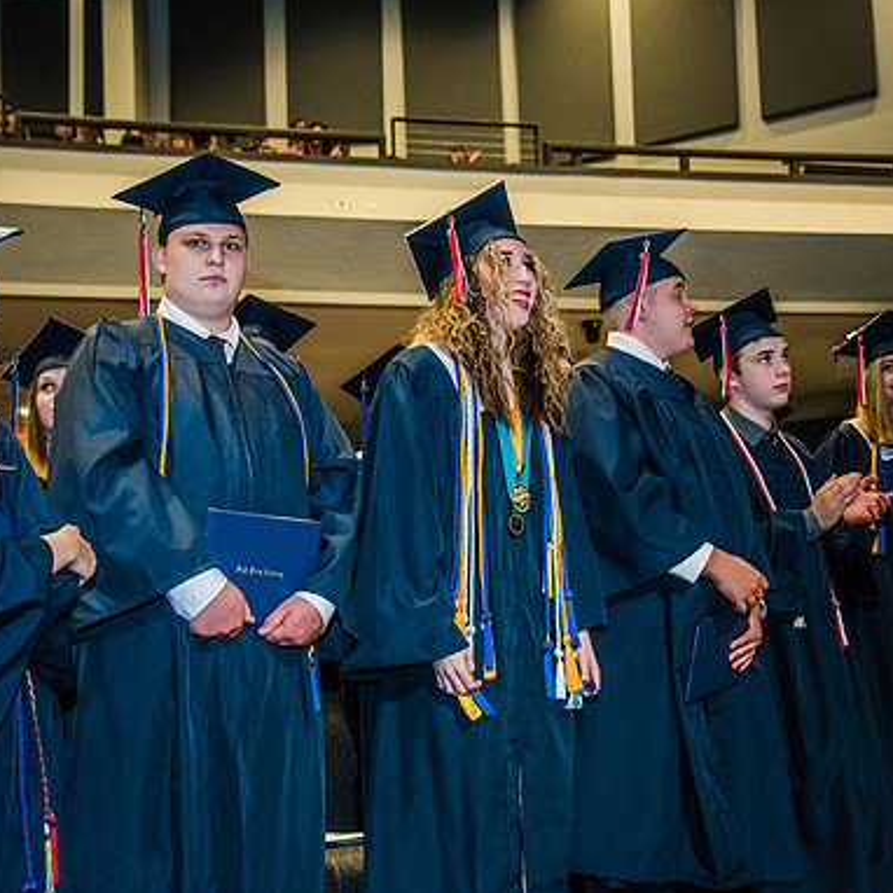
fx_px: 1430
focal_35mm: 49
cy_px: 443
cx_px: 400
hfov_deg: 34.6
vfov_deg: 34.7
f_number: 4.5
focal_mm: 38
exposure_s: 1/200
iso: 800
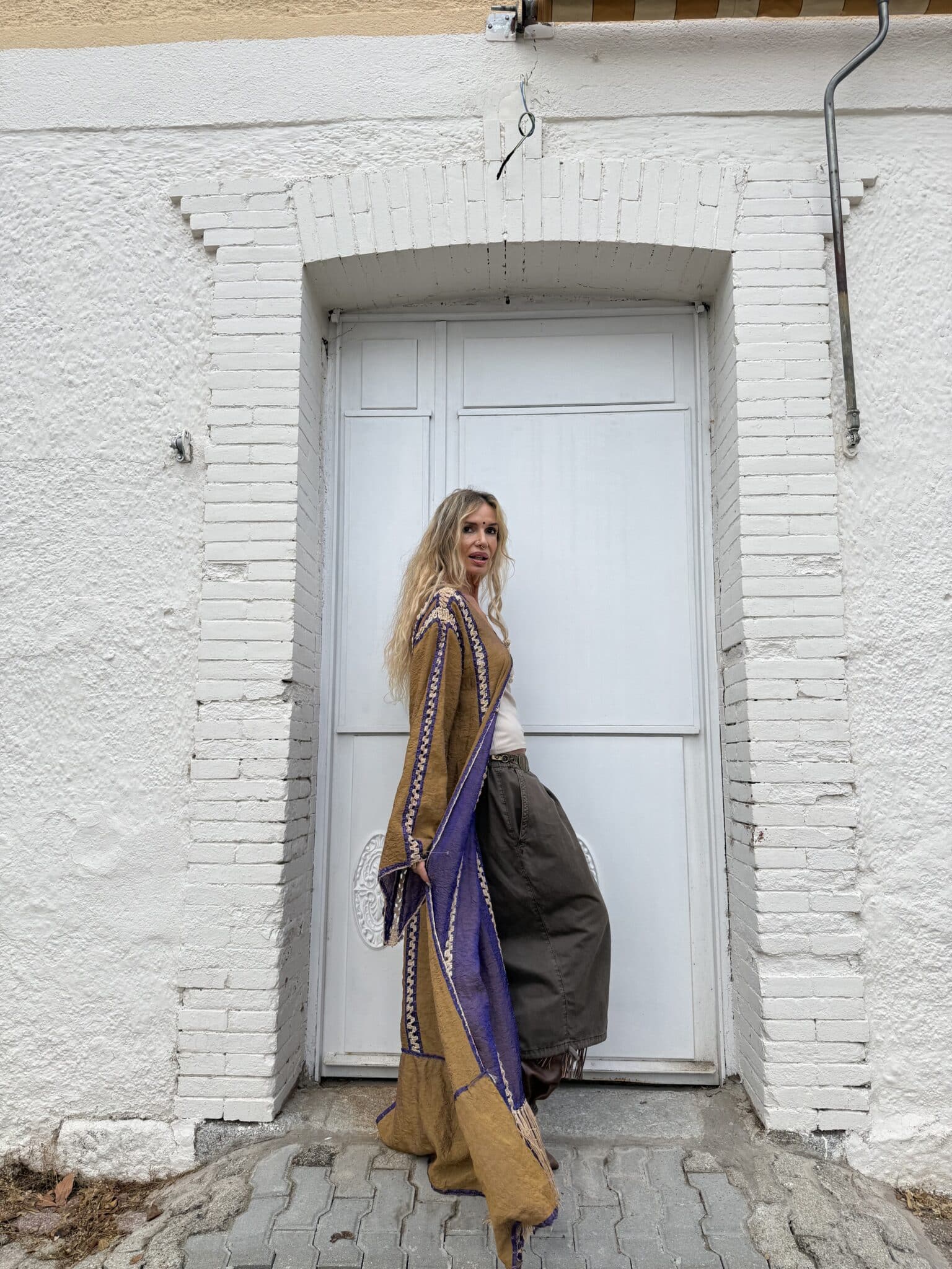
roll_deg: -0.2
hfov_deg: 56.8
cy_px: 634
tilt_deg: +3.9
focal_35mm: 24
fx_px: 880
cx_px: 476
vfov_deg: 71.6
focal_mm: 6.76
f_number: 1.78
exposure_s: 1/2611
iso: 80
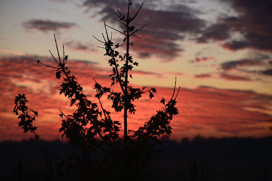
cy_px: 90
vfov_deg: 11.4
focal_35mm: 120
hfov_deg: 17.1
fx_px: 907
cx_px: 136
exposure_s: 1/60
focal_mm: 120
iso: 100
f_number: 4
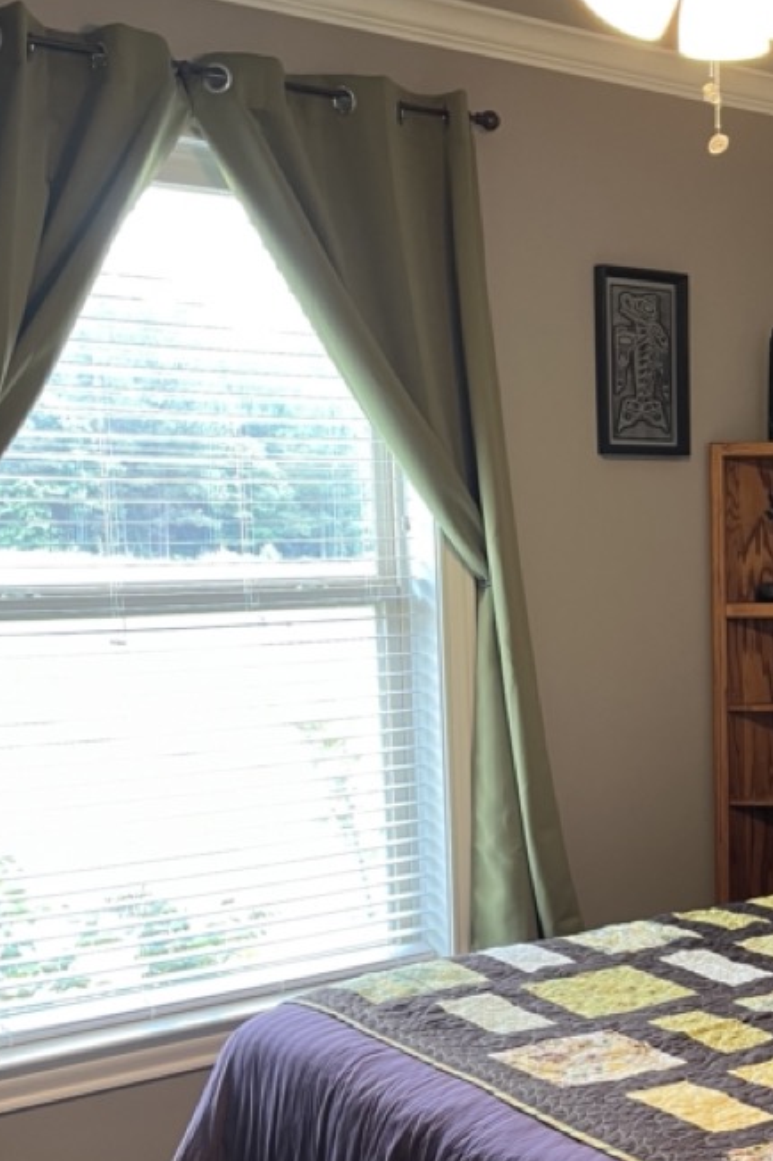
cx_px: 812
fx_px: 1708
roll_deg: +0.8
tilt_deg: -8.0
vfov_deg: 37.1
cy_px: 779
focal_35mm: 53
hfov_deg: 24.1
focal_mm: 5.1
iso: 125
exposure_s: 1/60
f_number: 1.6
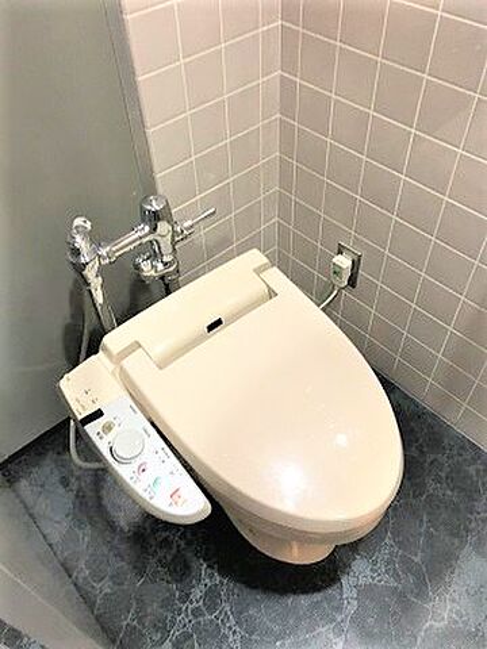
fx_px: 525
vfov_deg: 63.4
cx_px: 244
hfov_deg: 49.7
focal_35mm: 28
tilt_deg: -51.2
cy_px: 324
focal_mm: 3.99
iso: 100
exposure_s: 1/5
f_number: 1.8
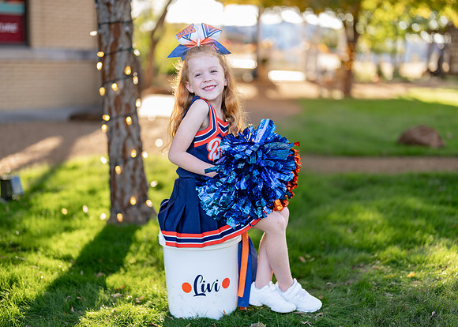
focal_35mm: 54
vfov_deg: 26.2
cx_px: 229
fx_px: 702
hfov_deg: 36.1
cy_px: 168
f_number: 1.2
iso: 100
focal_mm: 50
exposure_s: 1/640
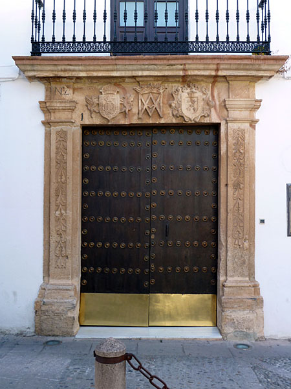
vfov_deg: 56.8
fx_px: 359
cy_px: 194
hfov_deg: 44.2
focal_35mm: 32
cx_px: 146
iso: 80
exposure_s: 1/60
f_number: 3.5
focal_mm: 5.3
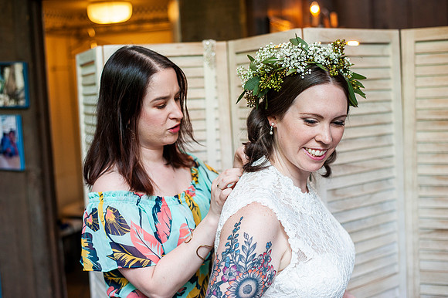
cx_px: 224
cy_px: 149
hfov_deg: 39.6
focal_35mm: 50
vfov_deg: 27.0
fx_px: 622
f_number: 2.8
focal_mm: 50
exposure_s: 1/320
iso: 1000
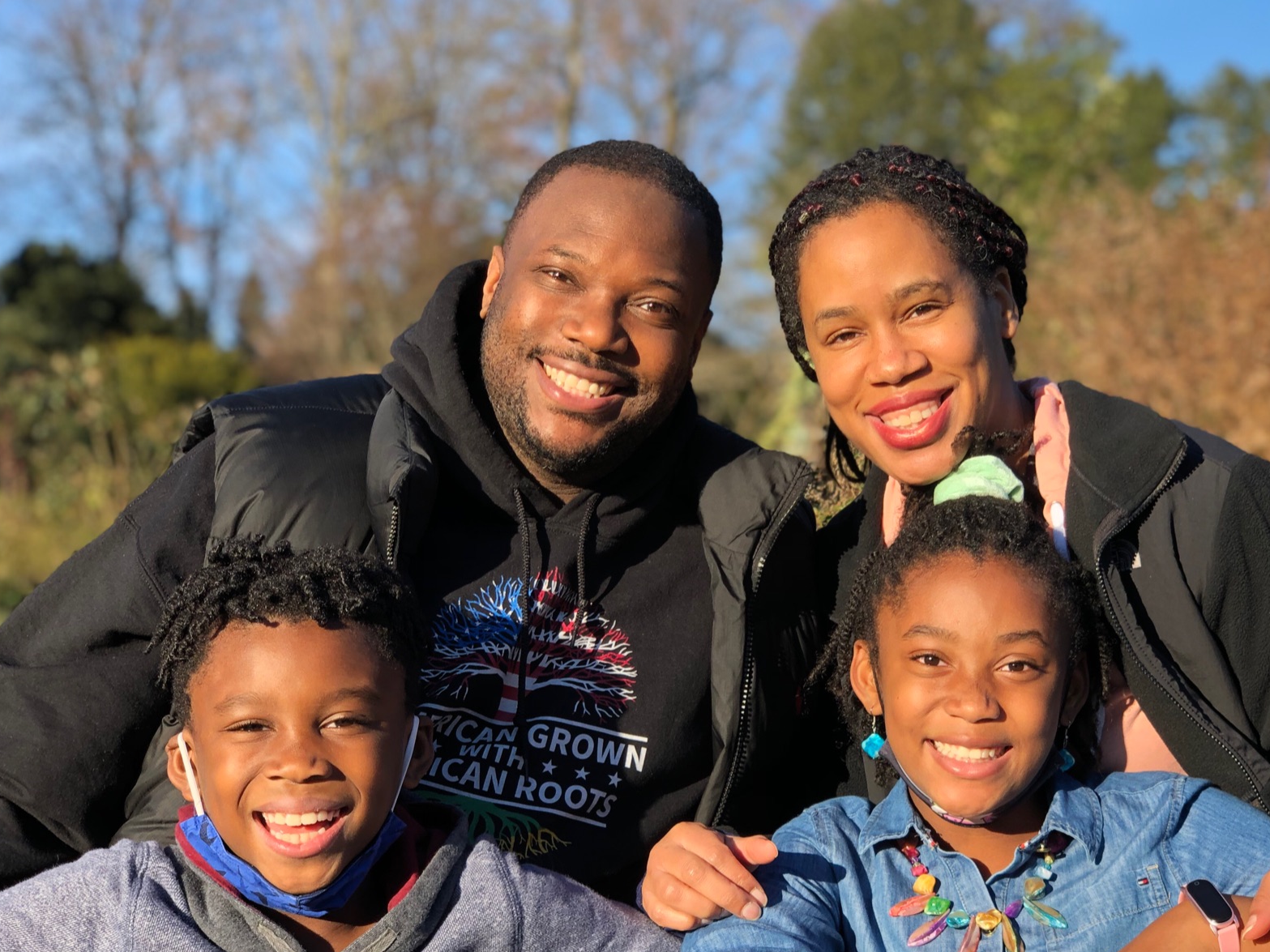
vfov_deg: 21.6
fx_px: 2495
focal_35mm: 68
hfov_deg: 28.5
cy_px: 596
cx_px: 779
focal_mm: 6
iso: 16
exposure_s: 1/353
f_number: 2.4
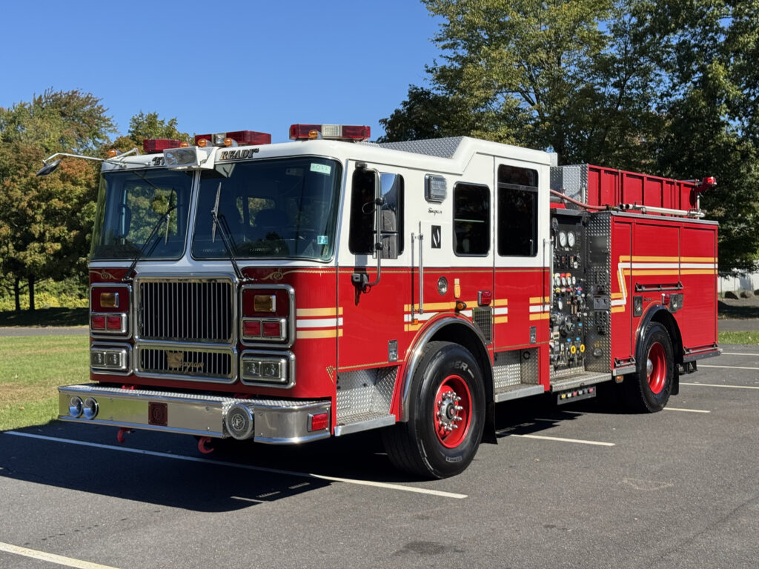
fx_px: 1052
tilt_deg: -1.0
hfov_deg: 39.7
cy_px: 284
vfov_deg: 30.3
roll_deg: +1.0
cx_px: 380
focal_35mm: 48
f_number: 1.78
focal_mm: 6.76
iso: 64
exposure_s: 1/2959
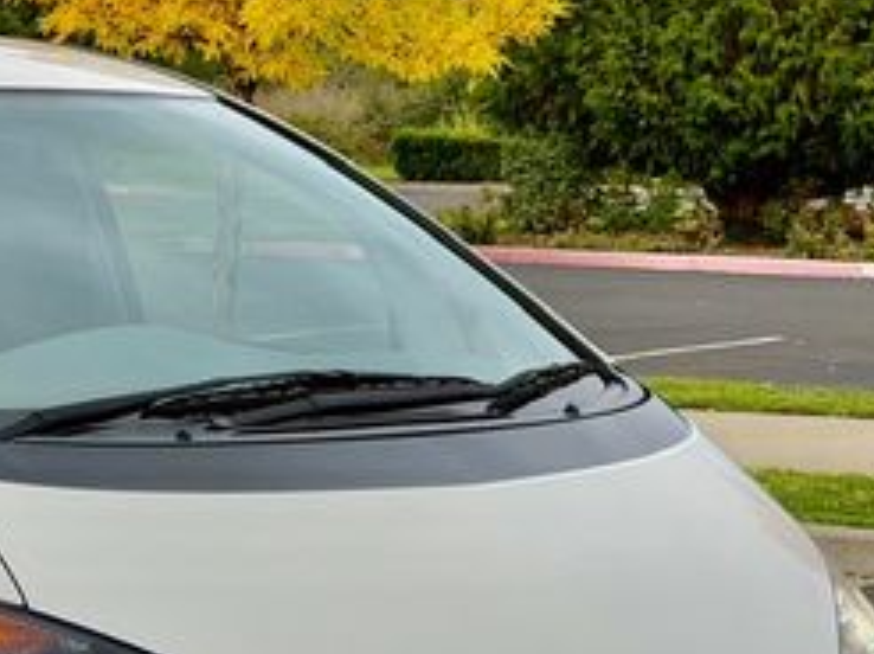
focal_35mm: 125
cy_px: 519
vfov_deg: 11.8
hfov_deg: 15.5
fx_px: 3153
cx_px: -14
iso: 64
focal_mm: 6.76
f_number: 1.78
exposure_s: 1/681
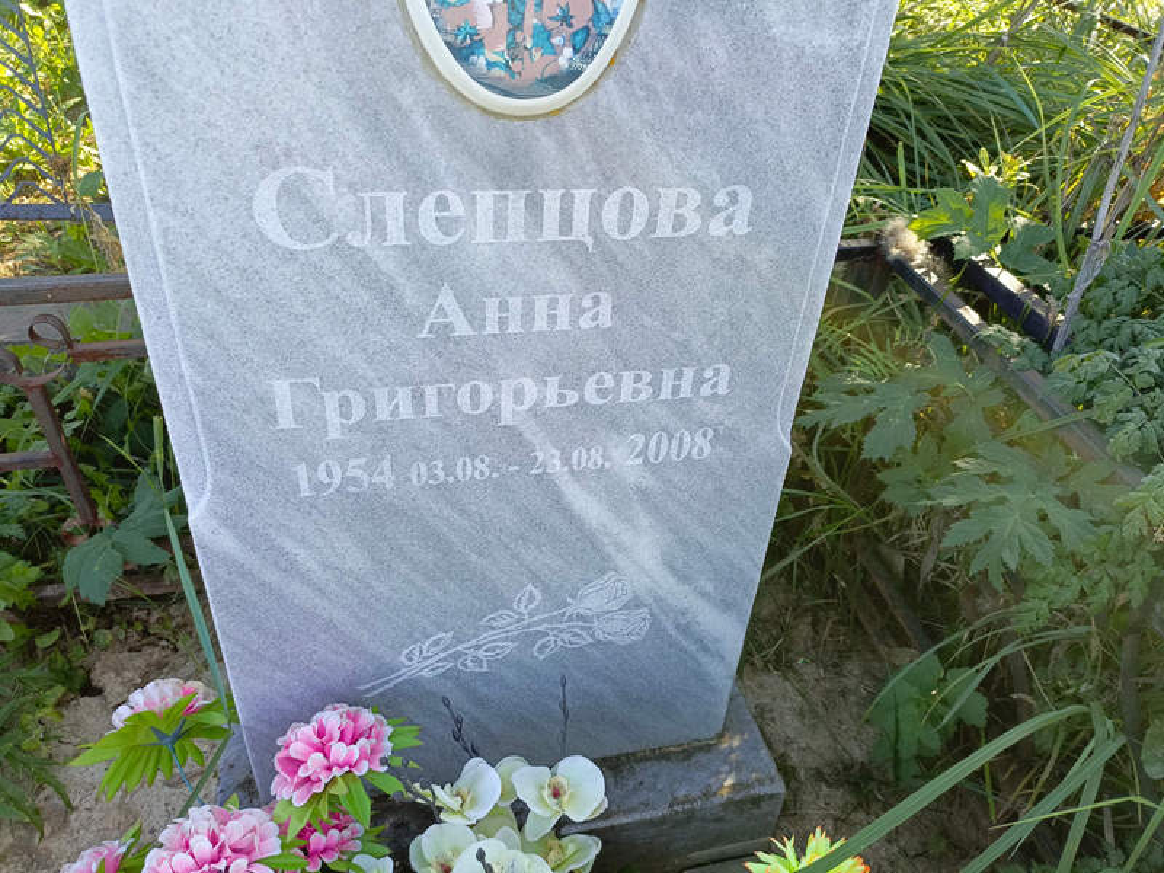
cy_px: 436
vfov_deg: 54.9
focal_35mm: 25
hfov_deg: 69.4
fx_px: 841
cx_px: 582
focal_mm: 4.76
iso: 112
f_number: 1.69
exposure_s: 1/156
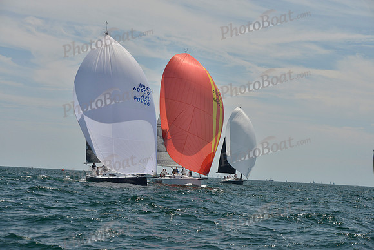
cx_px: 187
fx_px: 1039
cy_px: 125
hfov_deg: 20.4
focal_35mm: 100
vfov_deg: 13.7
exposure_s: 1/800
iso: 400
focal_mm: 100
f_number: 9
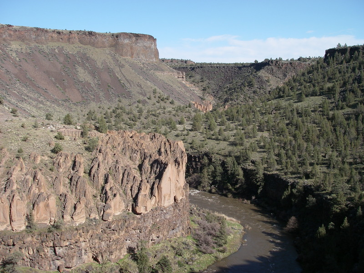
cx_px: 182
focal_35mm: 38
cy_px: 136
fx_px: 400
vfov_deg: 37.7
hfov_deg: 49.0
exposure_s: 1/160
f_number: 6.6
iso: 64
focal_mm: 6.3
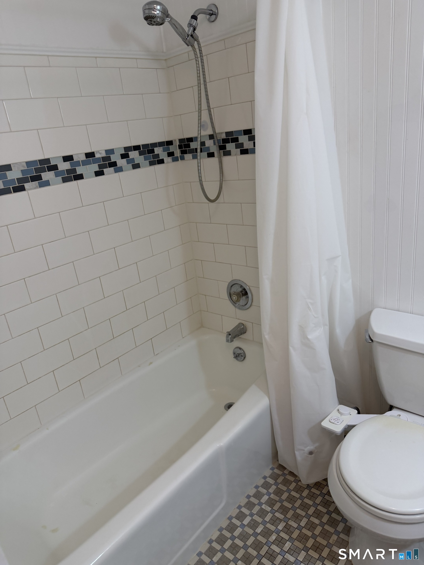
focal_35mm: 24
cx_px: 212
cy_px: 282
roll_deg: +9.5
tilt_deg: -21.4
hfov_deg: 56.8
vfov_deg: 71.6
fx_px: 392
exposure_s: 1/120
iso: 160
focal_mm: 6.76
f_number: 1.78
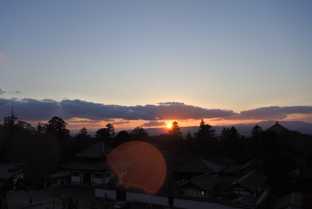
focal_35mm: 29
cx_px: 156
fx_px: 252
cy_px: 104
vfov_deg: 45.0
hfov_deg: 63.6
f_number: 3.5
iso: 200
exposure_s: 1/1000
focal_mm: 11
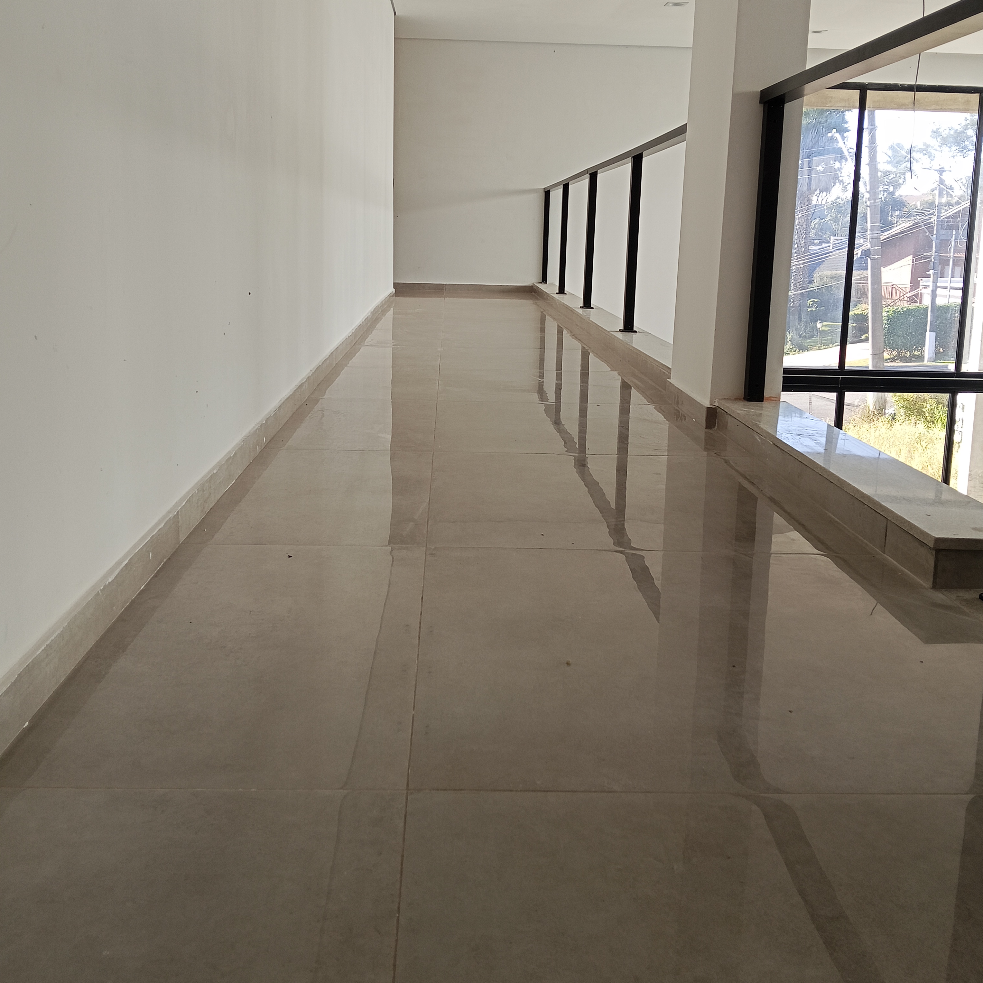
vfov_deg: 50.8
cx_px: 490
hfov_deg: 51.1
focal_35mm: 32
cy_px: 399
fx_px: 1028
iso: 50
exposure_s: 1/126
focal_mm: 3.98
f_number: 1.8
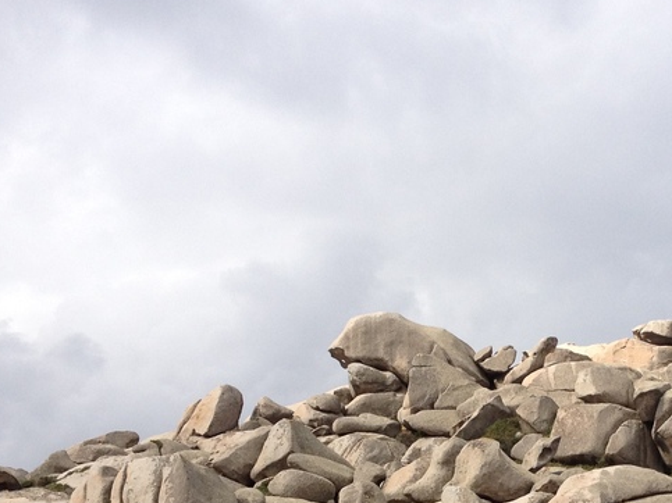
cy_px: 549
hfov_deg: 22.1
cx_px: 572
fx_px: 1689
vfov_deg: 16.5
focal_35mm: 87
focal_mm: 4.28
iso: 64
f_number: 2.4
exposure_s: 1/1416
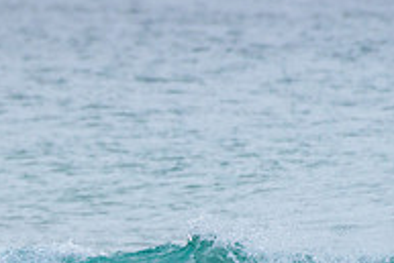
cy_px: 232
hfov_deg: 1.1
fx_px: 20163
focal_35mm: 1841
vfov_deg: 0.7
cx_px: -187
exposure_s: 1/2000
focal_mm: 500
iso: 220
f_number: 5.6
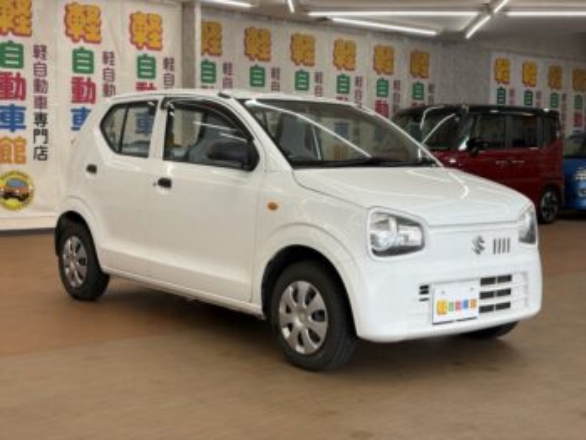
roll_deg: -0.5
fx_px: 881
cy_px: 220
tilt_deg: -3.7
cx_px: 293
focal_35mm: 52
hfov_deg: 36.8
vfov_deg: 28.1
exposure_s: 1/148
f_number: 1.6
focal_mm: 5.96
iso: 25
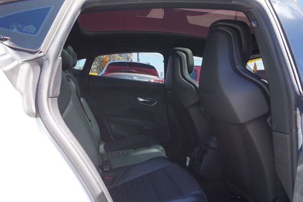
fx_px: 235
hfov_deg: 65.5
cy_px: 117
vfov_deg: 46.2
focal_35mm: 28
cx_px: 153
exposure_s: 1/80
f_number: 5
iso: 100
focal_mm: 16
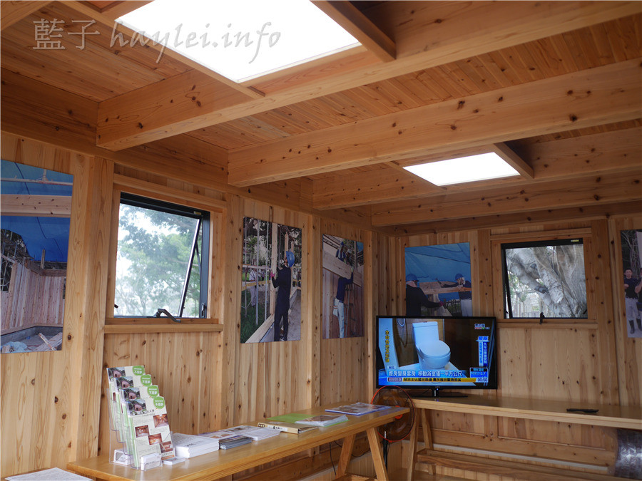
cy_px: 240
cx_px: 321
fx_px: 556
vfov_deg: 46.8
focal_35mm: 30
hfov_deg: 60.0
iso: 200
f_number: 1.7
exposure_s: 1/200
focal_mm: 15
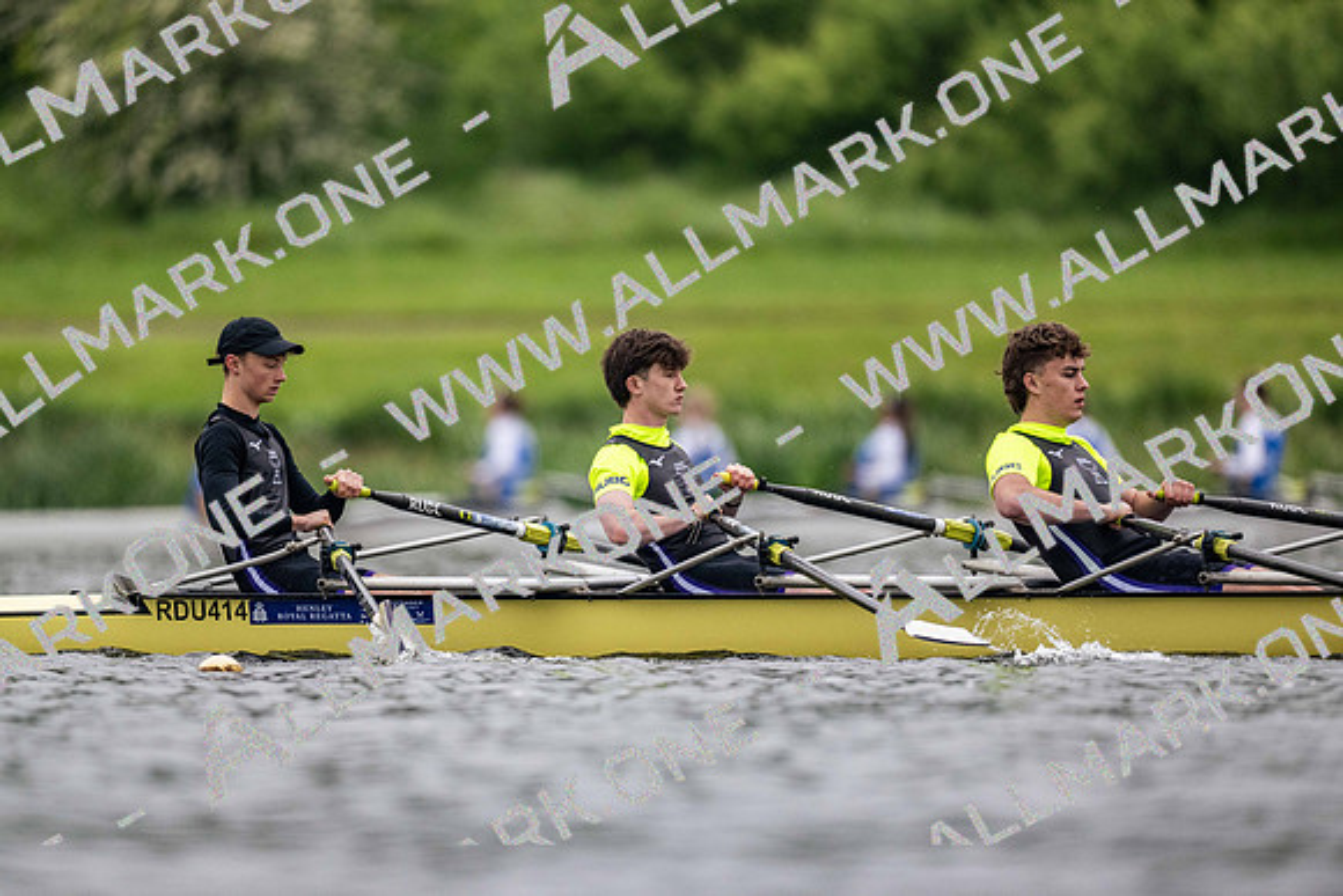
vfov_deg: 2.3
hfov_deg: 3.4
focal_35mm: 600
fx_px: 22388
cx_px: 672
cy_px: 448
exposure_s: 1/2000
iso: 1800
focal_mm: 600
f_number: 4
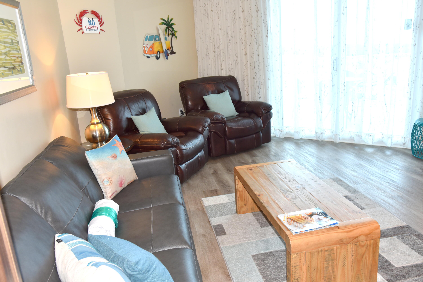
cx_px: 212
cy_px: 141
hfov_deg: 61.9
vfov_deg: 43.6
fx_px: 353
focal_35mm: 30
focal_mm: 30
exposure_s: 1/125
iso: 800
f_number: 5.6
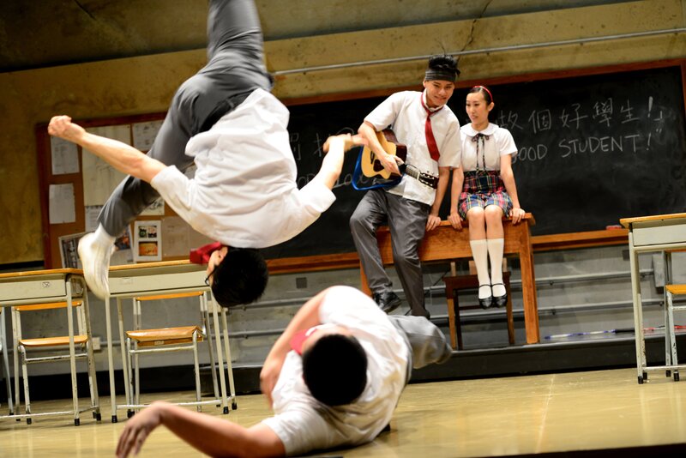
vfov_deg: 19.5
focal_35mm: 70
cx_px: 343
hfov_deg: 28.8
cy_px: 229
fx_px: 1334
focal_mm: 70
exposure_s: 1/200
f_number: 2.8
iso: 1000
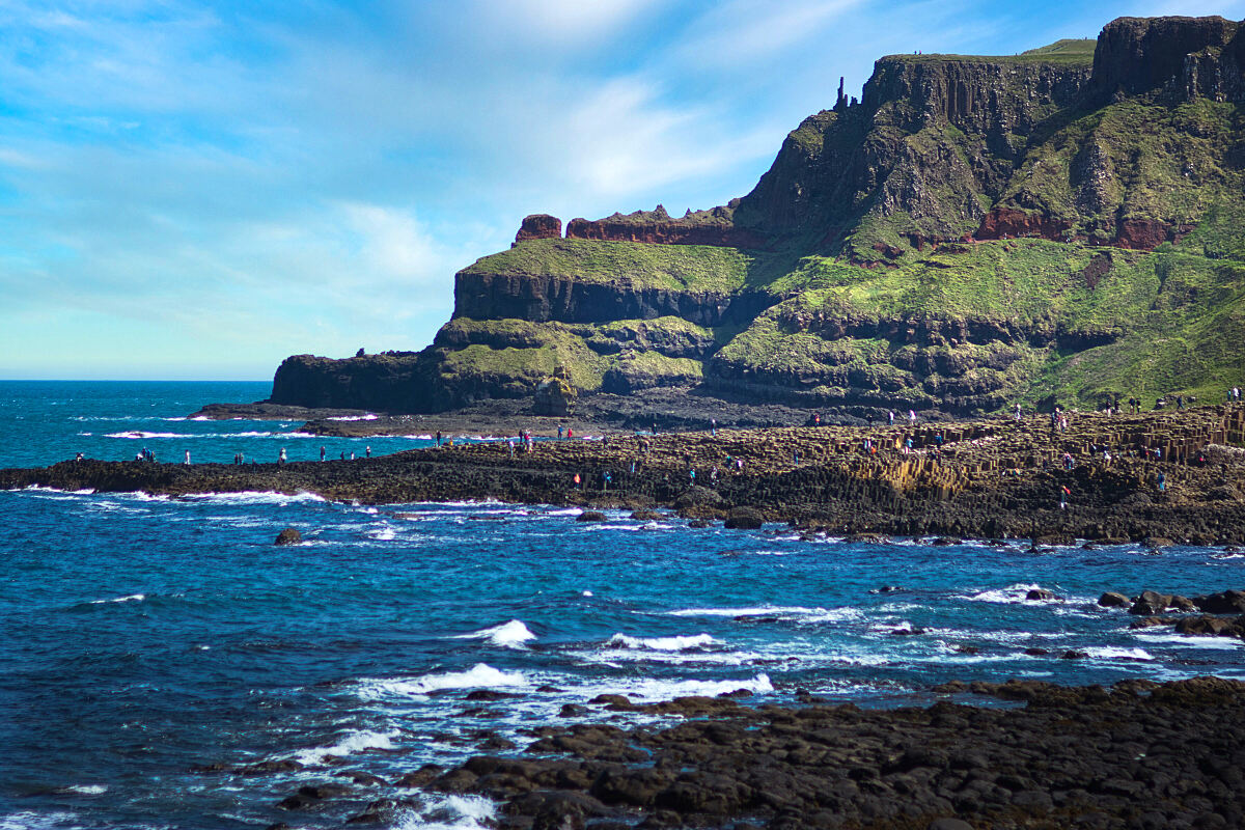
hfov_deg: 16.1
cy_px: 415
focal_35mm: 128
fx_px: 4409
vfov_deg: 10.8
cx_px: 622
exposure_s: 1/4000
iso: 100
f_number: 4
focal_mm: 85
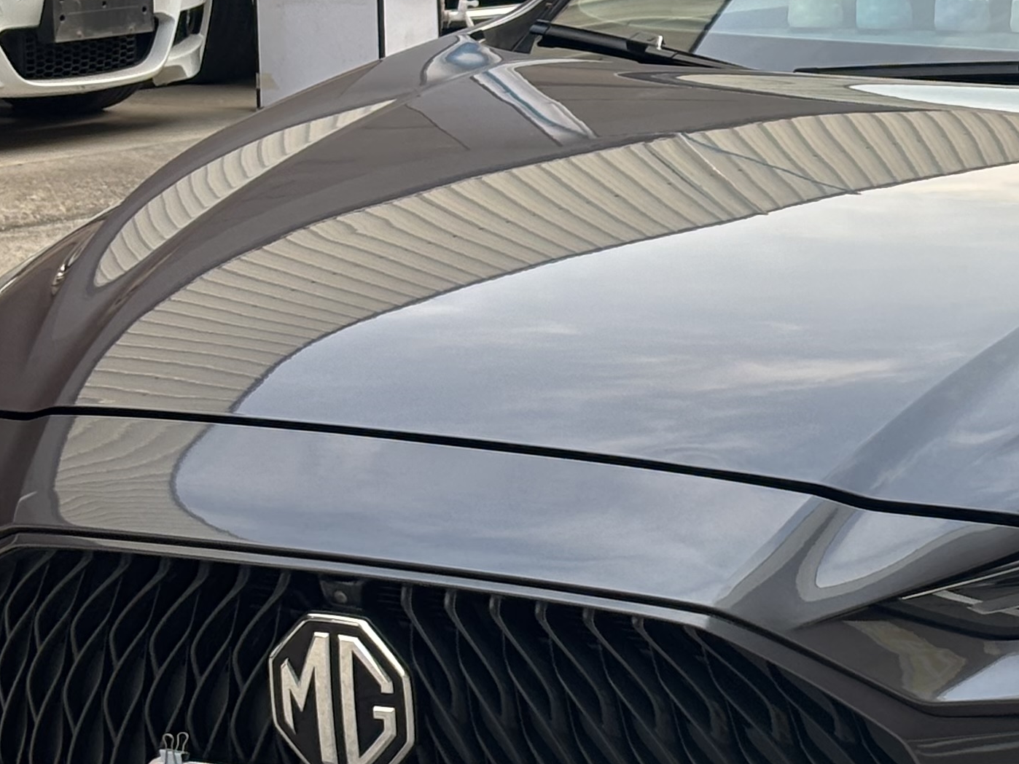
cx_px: 1205
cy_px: 228
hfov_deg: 12.9
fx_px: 4415
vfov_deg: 9.9
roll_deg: +0.5
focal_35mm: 150
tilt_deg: -7.8
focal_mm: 5.96
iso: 32
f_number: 1.6
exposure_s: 1/517
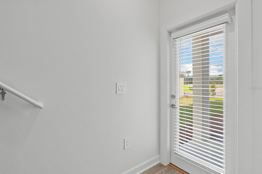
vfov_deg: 70.4
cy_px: 88
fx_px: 124
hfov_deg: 93.2
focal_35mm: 17
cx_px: 127
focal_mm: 16
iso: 250
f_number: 9
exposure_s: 1/30
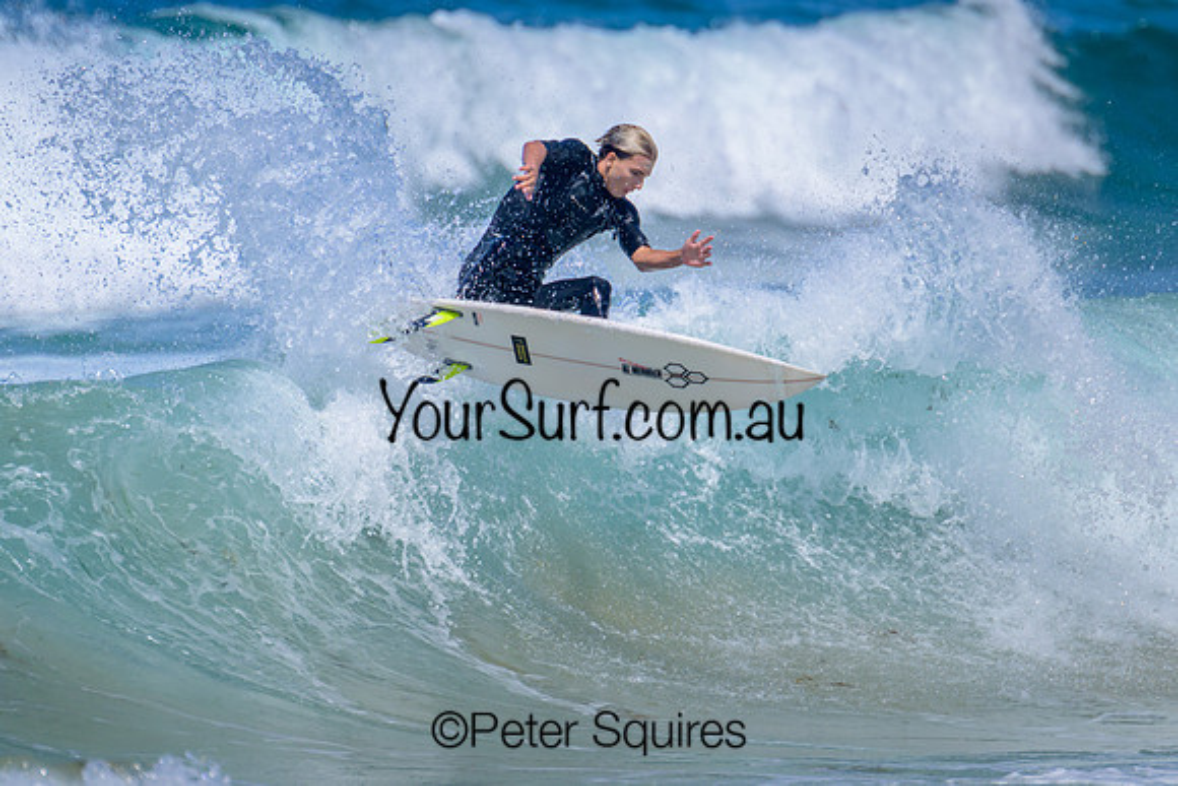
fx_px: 28028
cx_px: 586
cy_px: 365
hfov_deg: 2.4
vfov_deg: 1.6
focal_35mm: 856
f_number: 11
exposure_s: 1/2000
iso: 640
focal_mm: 800
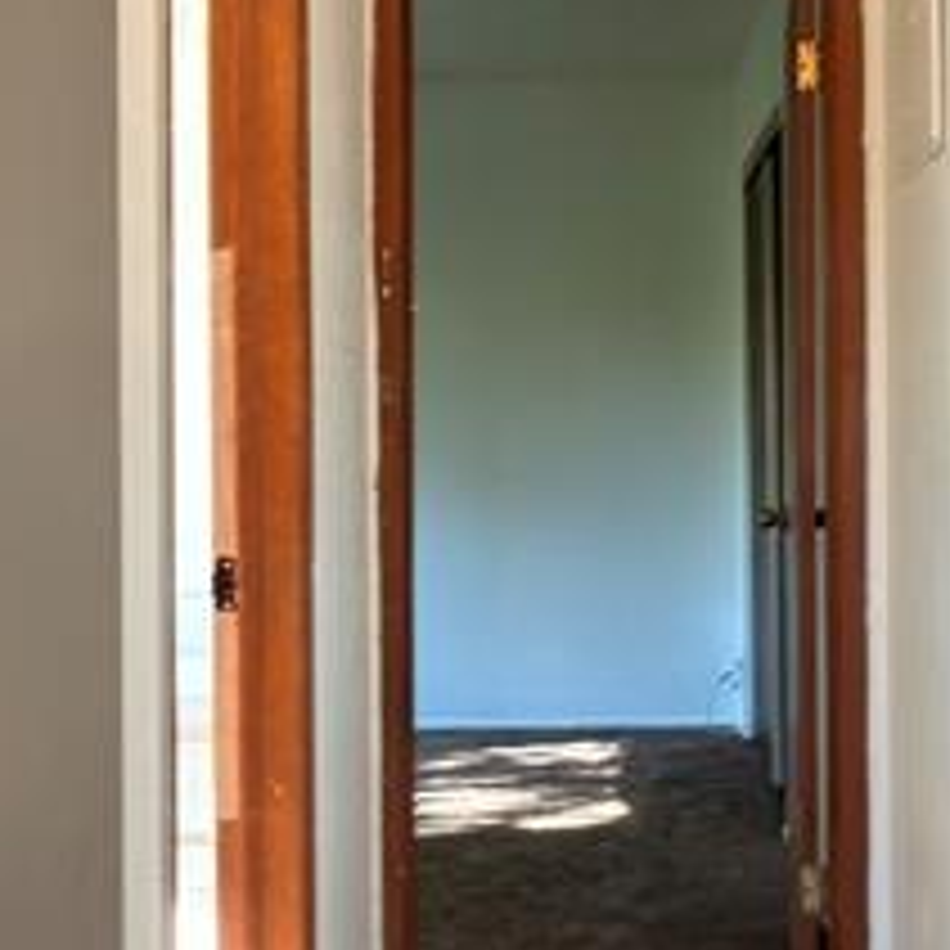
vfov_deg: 28.6
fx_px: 1863
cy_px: 419
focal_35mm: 60
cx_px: 599
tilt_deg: +0.0
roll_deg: +0.9
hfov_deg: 28.5
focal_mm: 2.22
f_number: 2.2
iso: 100
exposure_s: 1/30
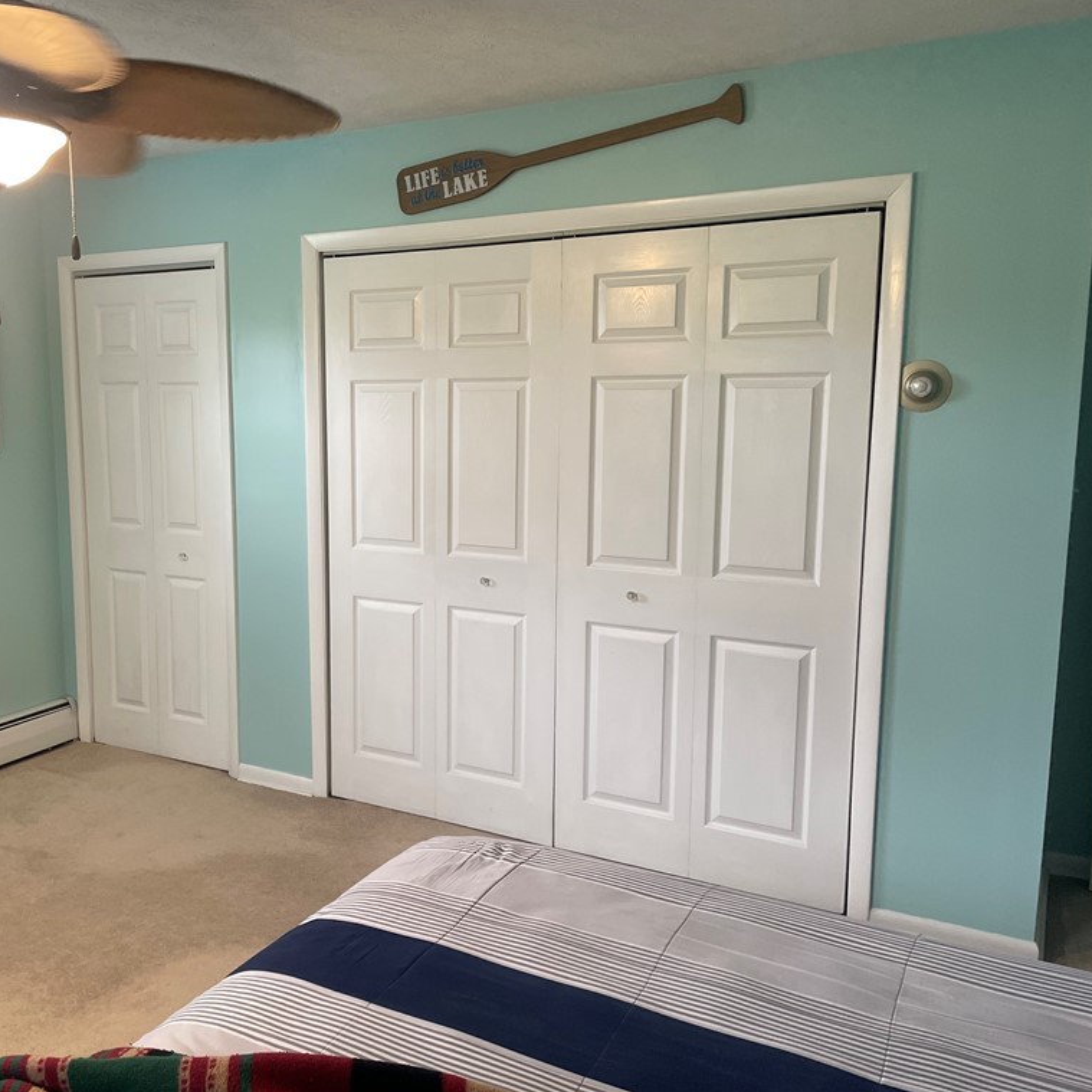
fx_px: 1106
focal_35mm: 31
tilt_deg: -7.6
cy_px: 541
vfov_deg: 52.5
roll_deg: +1.5
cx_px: 365
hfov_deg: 51.6
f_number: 1.6
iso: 100
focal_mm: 4.2
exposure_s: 1/60
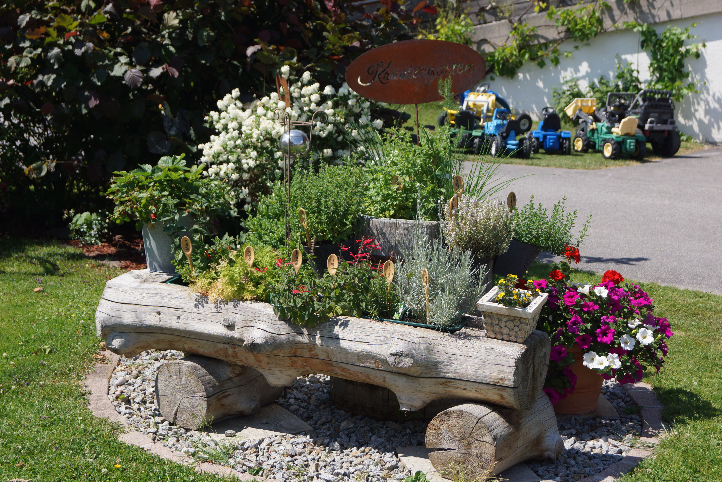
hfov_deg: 37.9
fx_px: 1053
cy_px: 241
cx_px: 361
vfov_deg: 25.8
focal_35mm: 52
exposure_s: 1/400
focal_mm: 35
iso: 100
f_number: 6.3
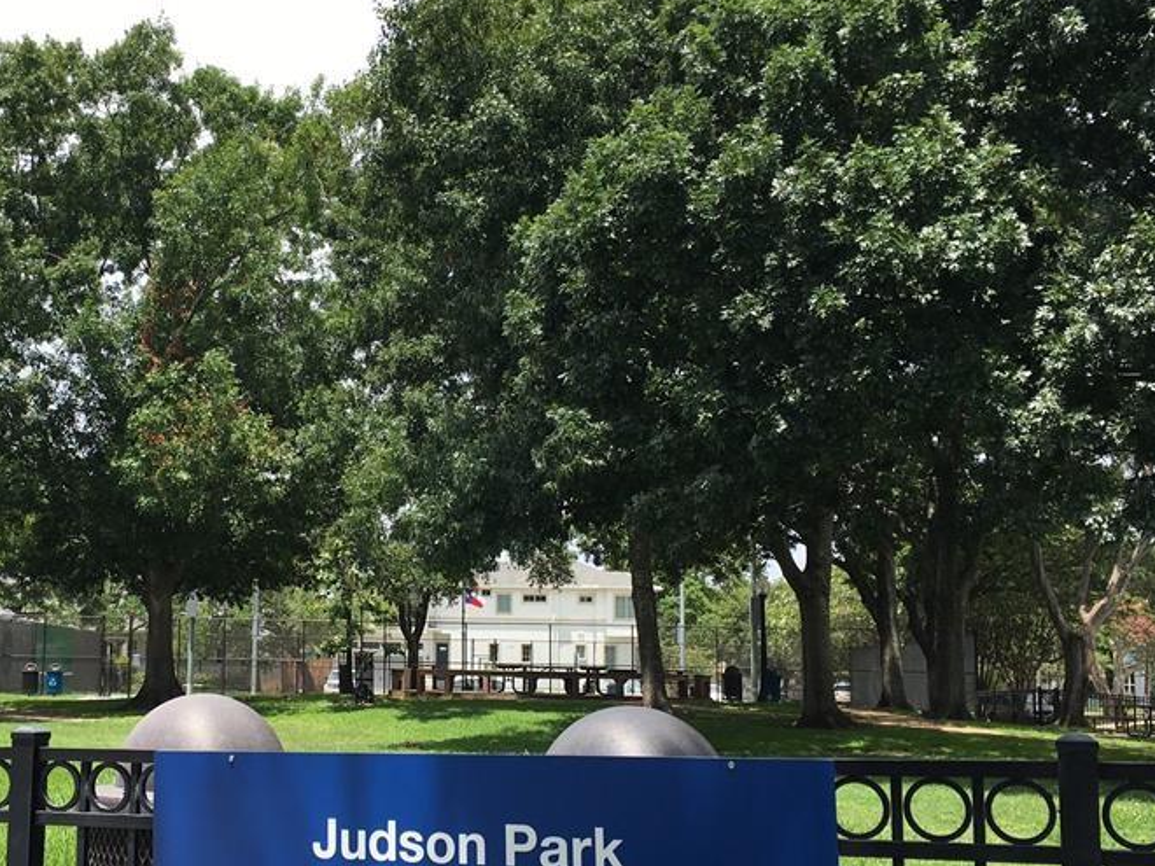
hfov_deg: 41.4
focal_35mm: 45
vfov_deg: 32.1
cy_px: 504
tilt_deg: +6.1
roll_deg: -1.6
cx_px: 360
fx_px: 1501
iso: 25
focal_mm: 4.15
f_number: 2.2
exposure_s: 1/845
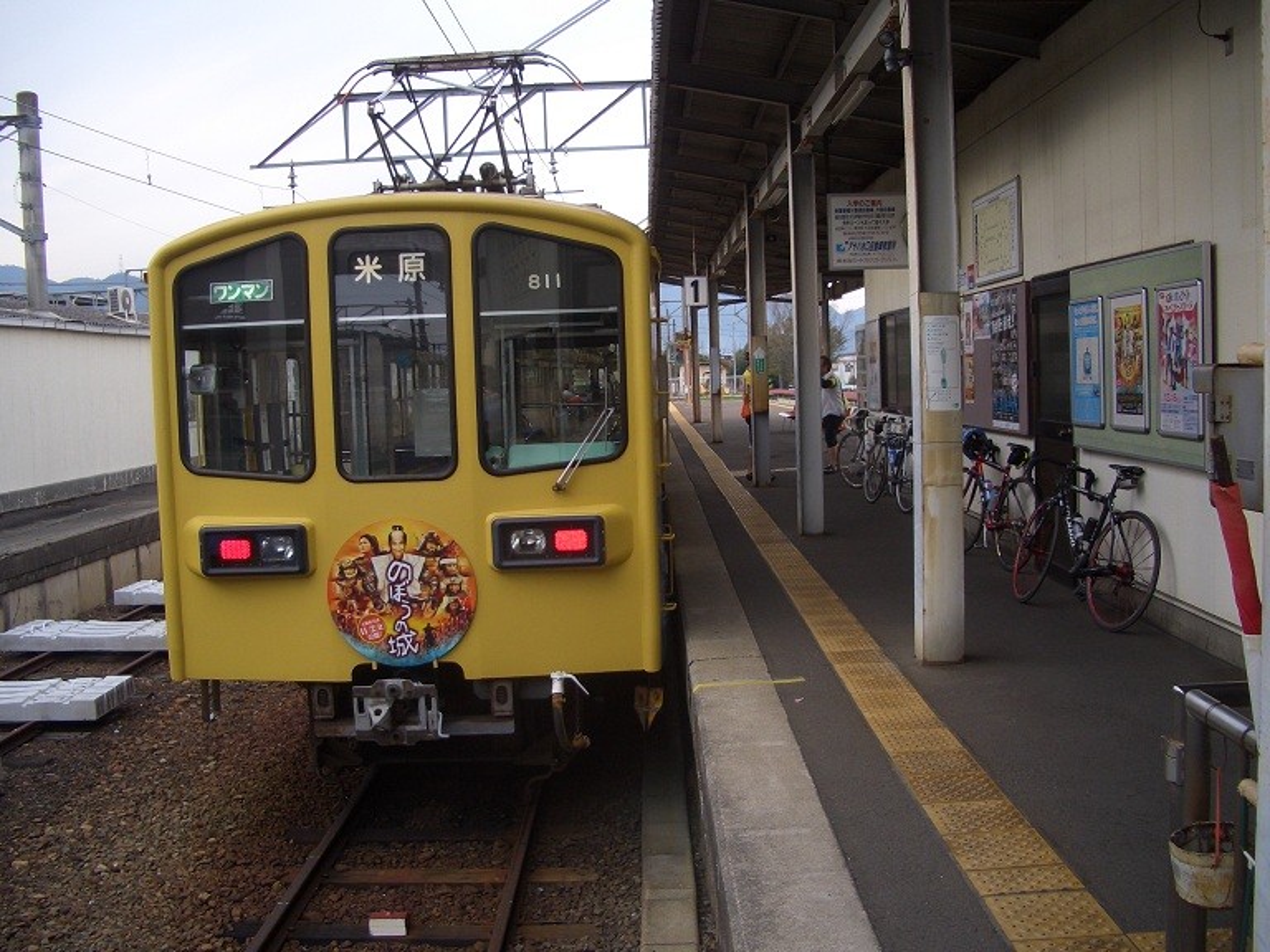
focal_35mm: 35
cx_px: 635
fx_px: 1284
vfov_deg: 40.7
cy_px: 476
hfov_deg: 52.6
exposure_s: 1/125
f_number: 2.6
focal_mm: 5.8
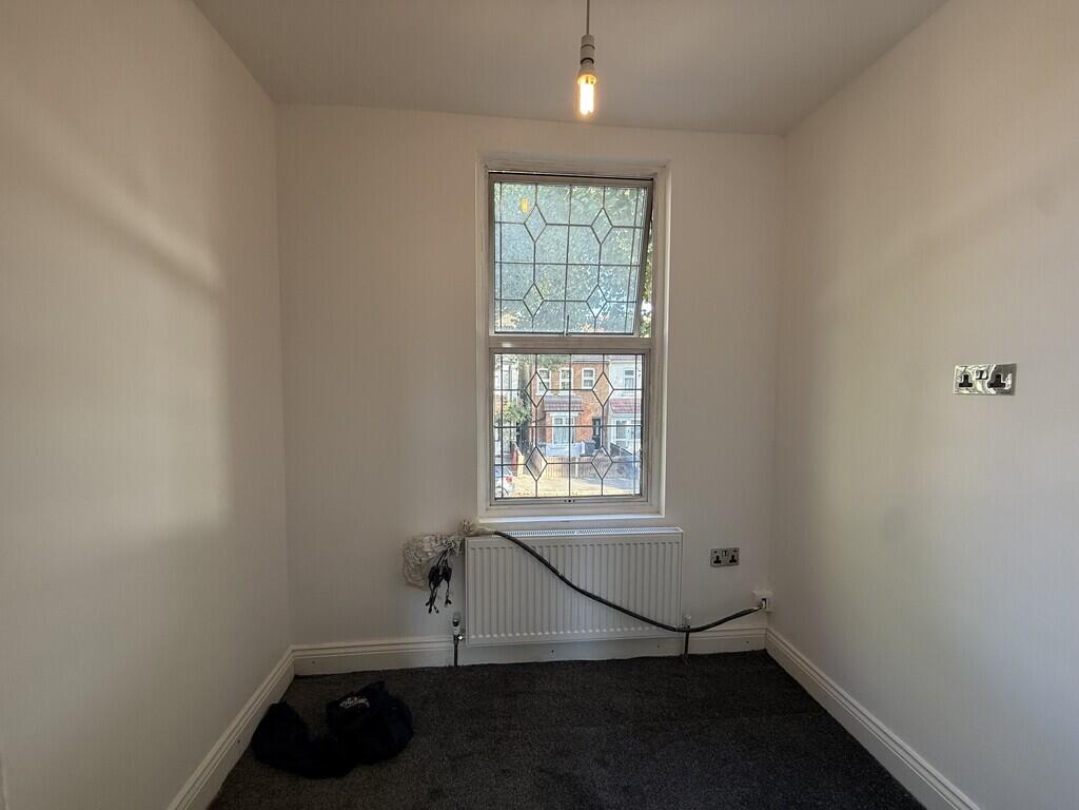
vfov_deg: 85.7
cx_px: 540
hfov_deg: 102.1
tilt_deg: -2.8
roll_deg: -1.2
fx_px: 436
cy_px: 405
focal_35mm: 14
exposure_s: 1/100
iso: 100
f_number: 2.2
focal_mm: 2.22
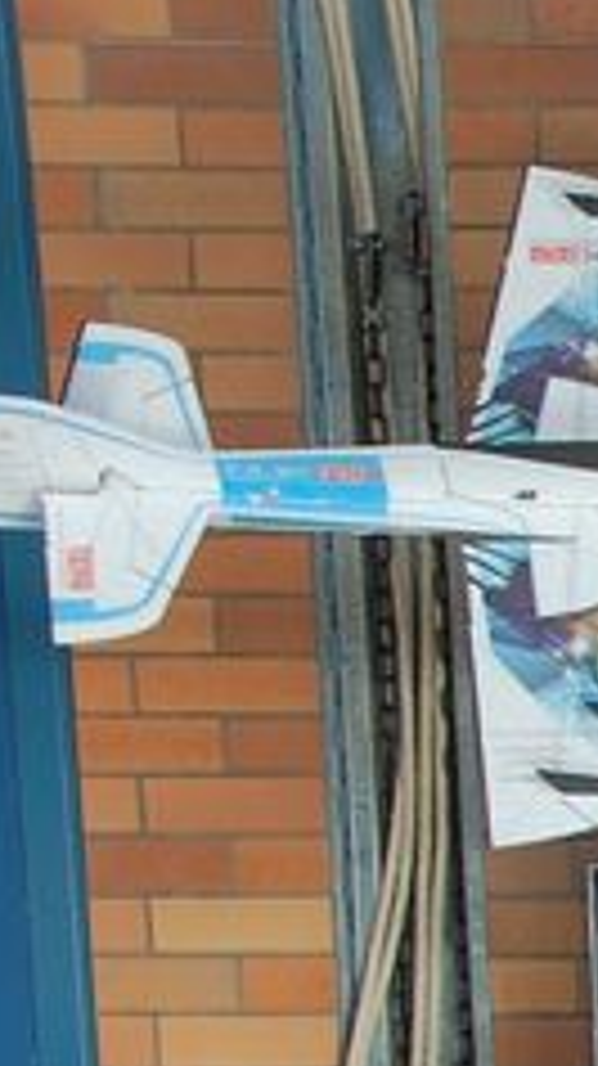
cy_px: 819
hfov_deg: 6.9
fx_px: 4490
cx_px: 1718
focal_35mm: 159
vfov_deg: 13.5
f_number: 5.6
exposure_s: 1/125
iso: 400
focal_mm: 30
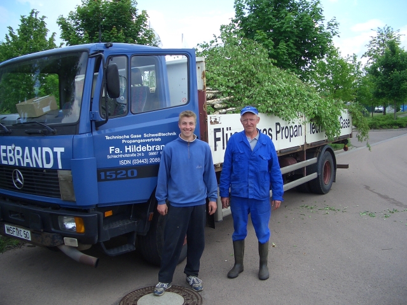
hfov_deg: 52.6
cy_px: 152
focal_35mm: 35
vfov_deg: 40.7
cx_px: 204
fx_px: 412
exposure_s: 1/640
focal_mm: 5.8
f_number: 2.6
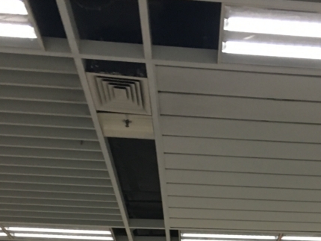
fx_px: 640
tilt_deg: +8.0
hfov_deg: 27.3
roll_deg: +1.2
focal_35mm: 69
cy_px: 319
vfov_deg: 19.5
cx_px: 281
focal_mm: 4.15
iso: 160
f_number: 2.2
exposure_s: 1/33
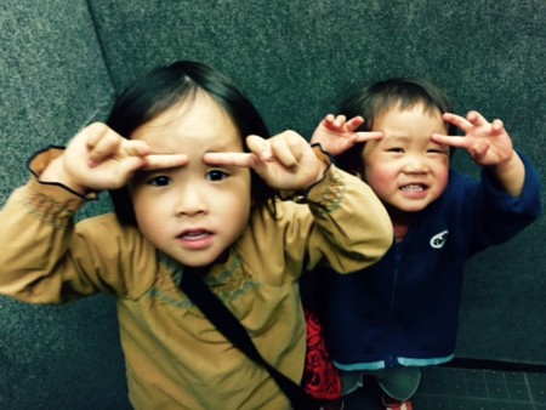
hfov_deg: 61.6
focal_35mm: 29
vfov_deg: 48.3
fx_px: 458
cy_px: 205
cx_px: 273
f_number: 2.2
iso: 250
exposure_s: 1/17
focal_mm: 4.15
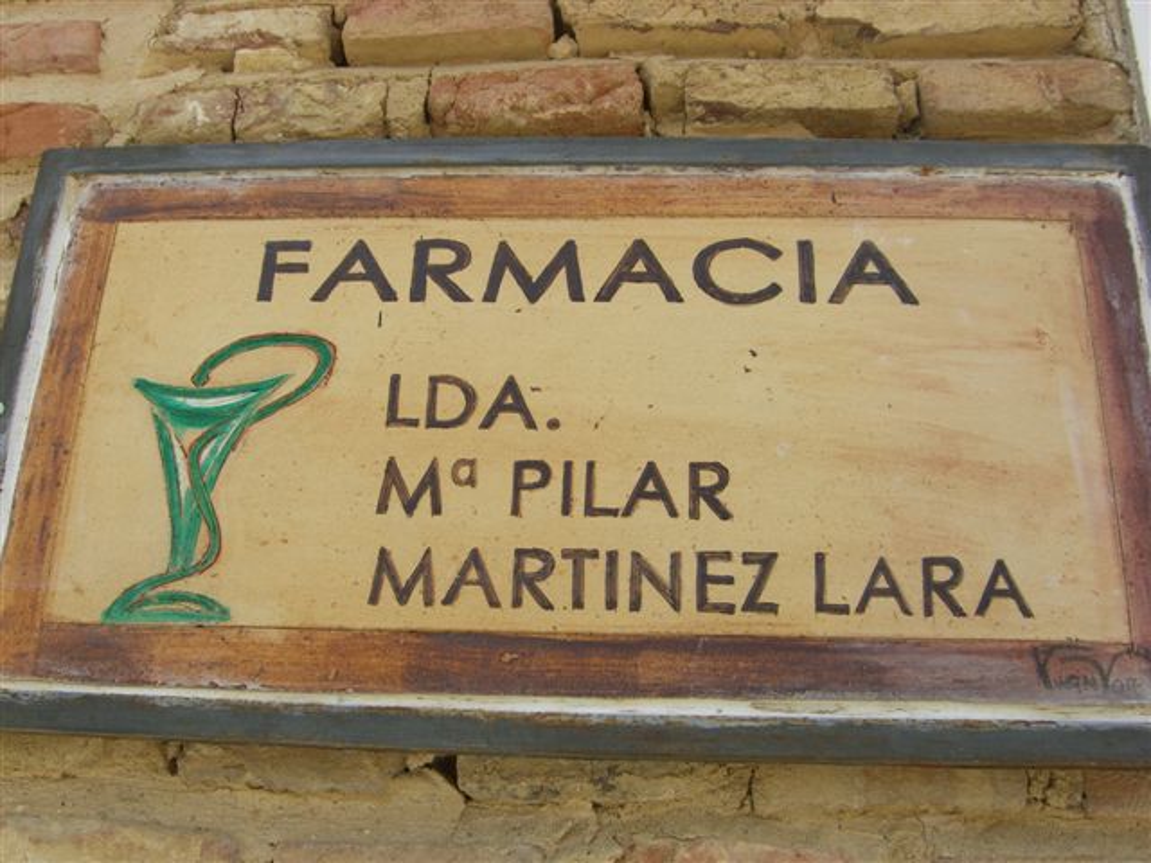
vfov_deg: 37.7
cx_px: 576
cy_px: 432
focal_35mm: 38
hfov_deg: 49.0
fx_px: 1264
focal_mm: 6.2
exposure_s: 1/400
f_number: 4.3
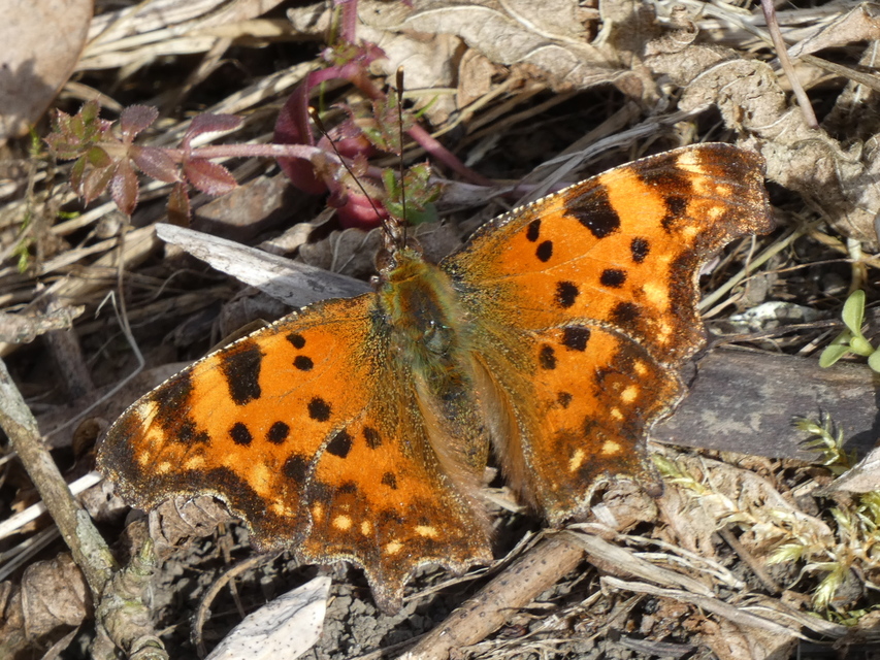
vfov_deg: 2.5
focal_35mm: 600
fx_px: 15255
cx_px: 440
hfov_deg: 3.3
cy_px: 330
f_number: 5.6
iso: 80
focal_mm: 107.6
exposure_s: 1/100
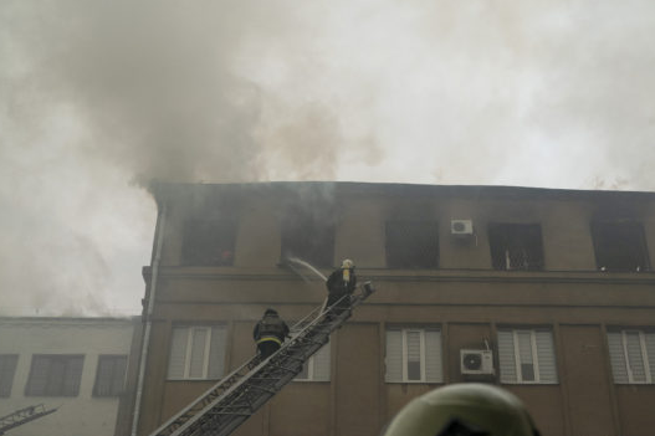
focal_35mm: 51
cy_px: 306
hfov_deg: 38.9
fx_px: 928
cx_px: 360
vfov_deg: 26.3
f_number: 3.5
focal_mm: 35
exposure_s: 1/4000
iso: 400
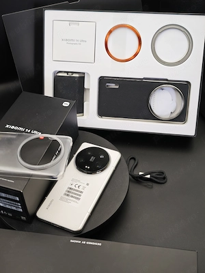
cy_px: 136
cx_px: 102
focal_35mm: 46
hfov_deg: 31.5
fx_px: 363
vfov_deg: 41.2
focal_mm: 8.72
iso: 100
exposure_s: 1/100
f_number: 1.63
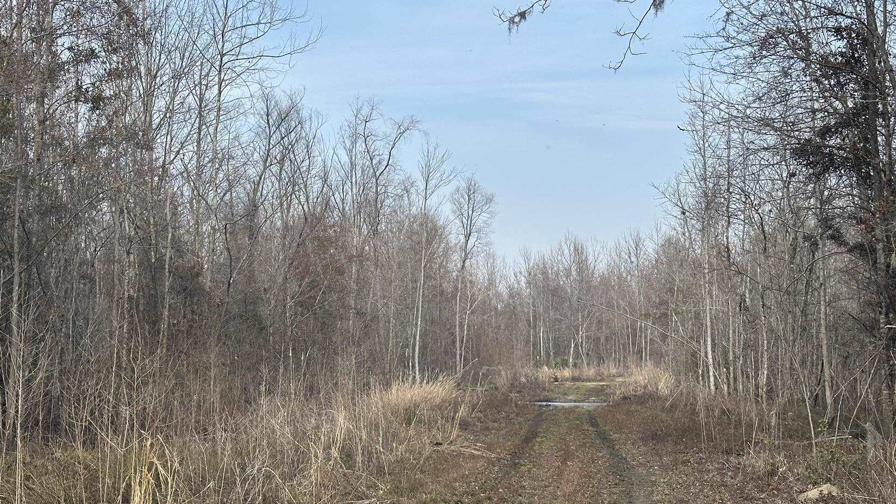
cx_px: 344
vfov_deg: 18.5
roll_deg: +0.5
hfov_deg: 32.2
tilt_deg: +2.1
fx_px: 1544
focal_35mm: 65
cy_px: 281
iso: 64
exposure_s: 1/2597
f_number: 1.78
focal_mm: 6.86
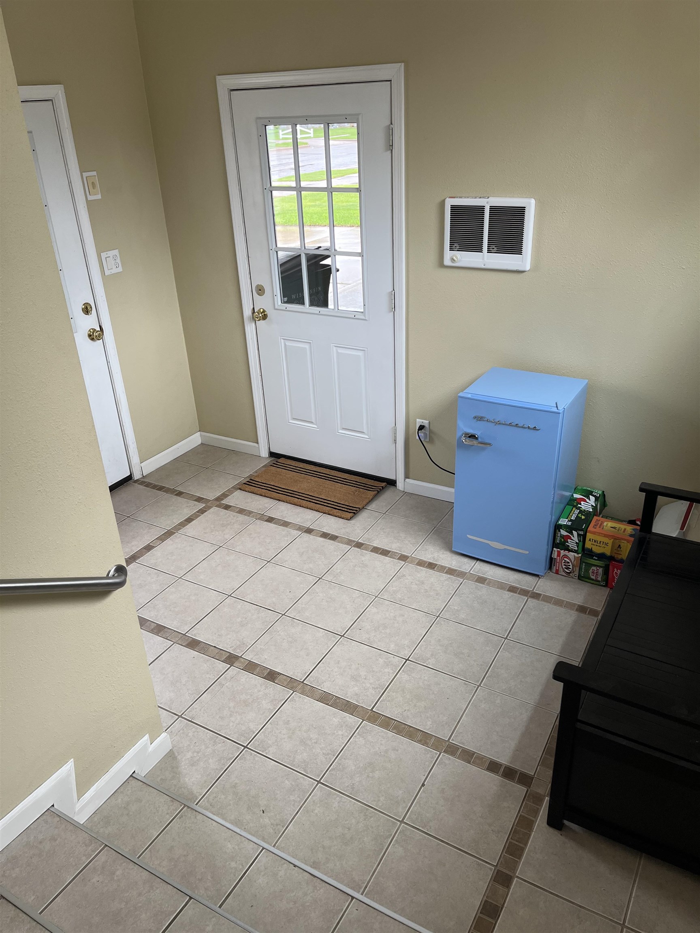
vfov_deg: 67.3
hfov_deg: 53.1
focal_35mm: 26
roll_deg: +4.2
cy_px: 466
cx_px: 350
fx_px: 701
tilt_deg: -27.8
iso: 64
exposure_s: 1/122
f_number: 1.6
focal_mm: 5.1
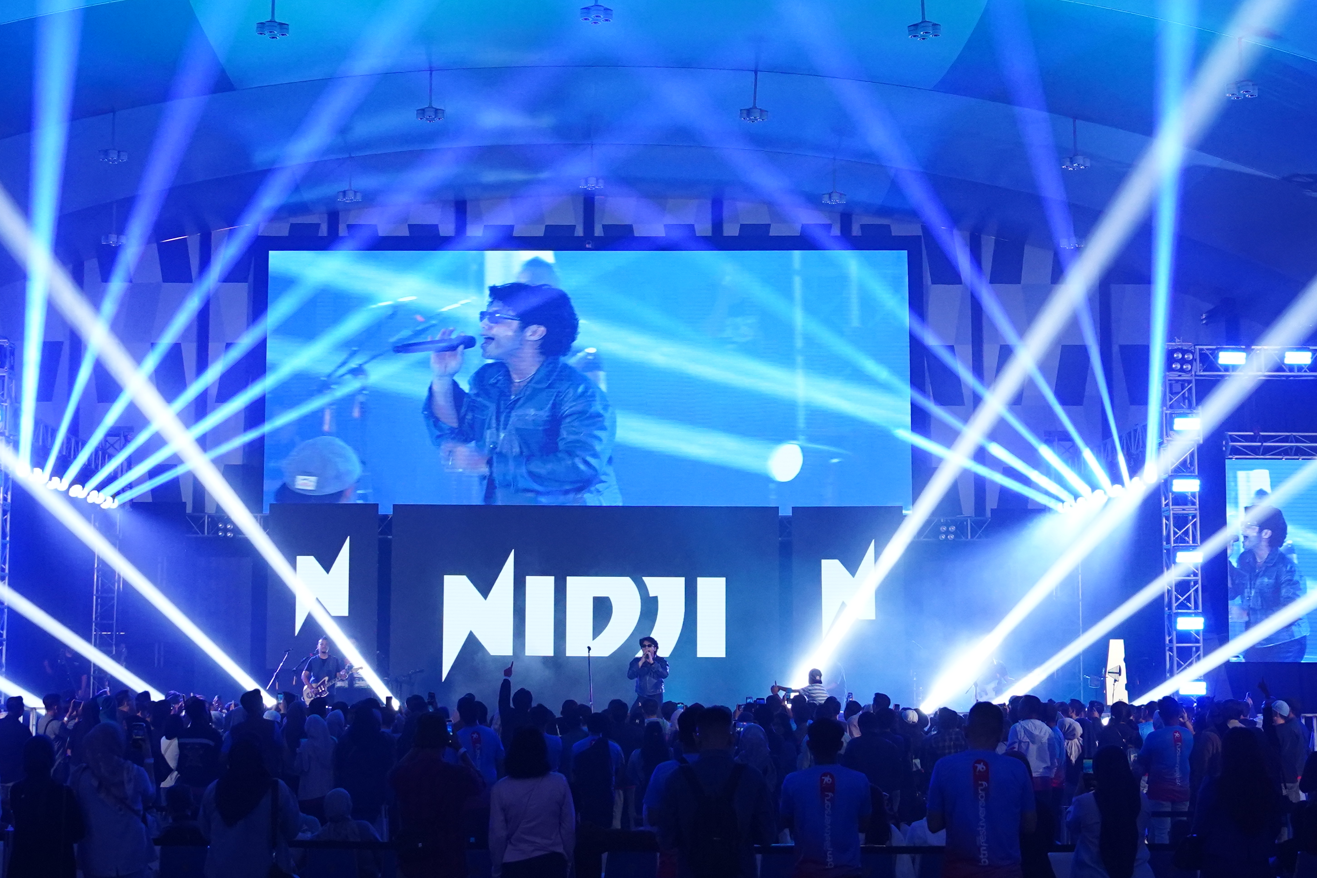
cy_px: 437
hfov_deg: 35.0
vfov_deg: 23.8
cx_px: 554
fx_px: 2085
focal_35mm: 57
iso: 3200
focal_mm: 28
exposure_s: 1/320
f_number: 3.5
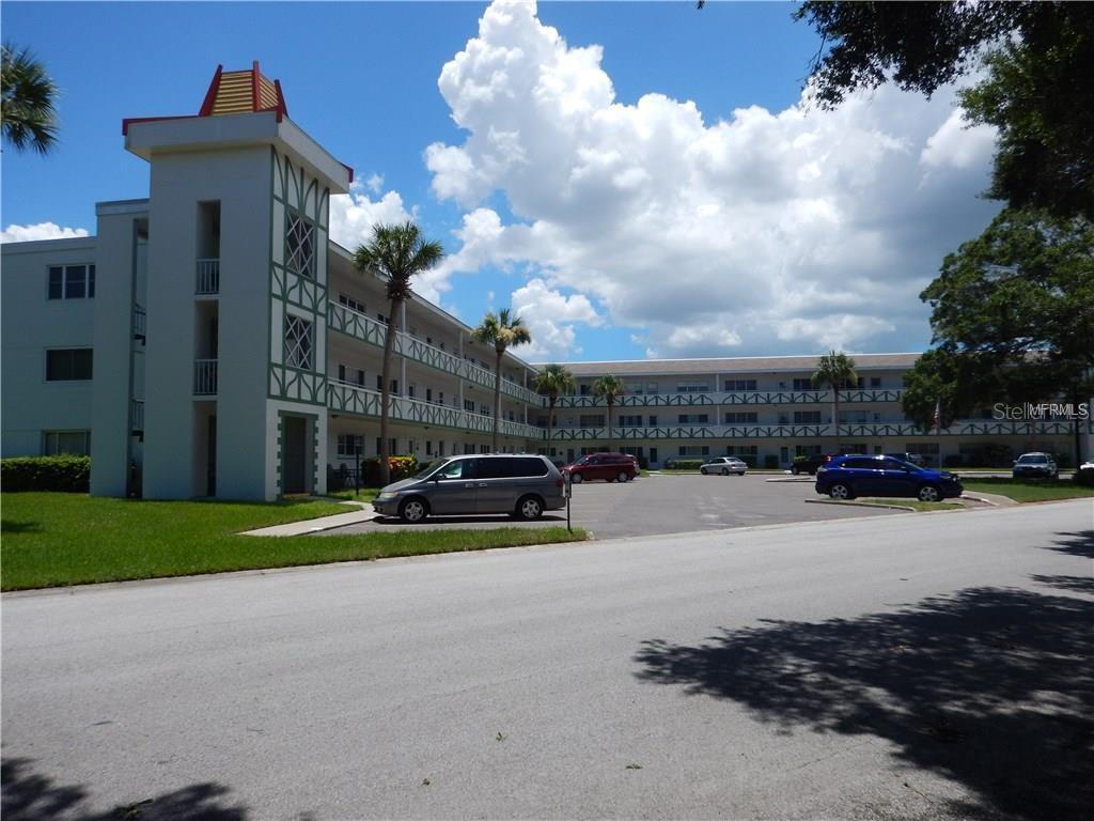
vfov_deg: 56.8
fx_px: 758
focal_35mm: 24
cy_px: 410
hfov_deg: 71.6
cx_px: 547
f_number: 8.2
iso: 125
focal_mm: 4.3
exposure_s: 1/400
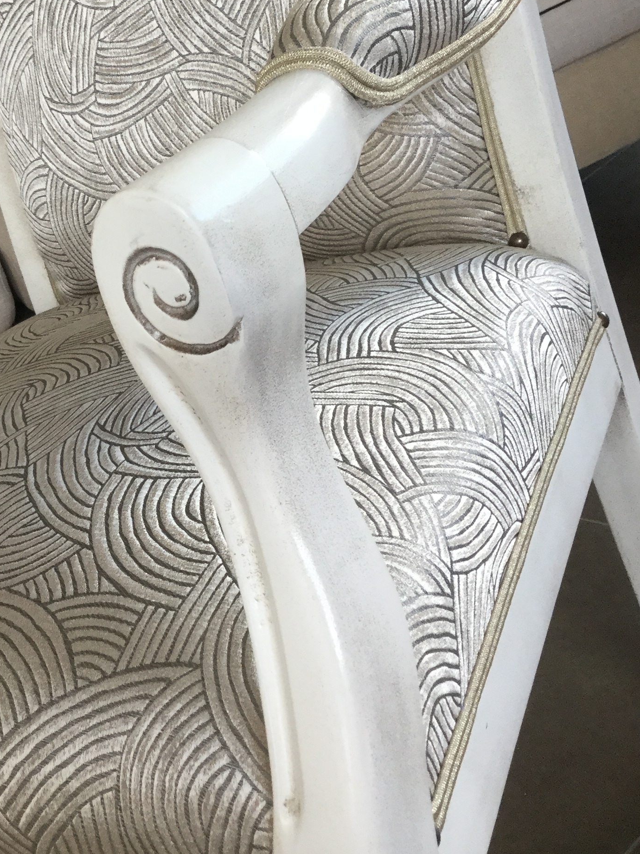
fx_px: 1356
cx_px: 117
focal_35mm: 55
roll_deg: +23.2
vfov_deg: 34.6
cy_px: 284
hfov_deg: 26.0
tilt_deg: -15.9
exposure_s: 1/33
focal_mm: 3.3
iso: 32
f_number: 2.4
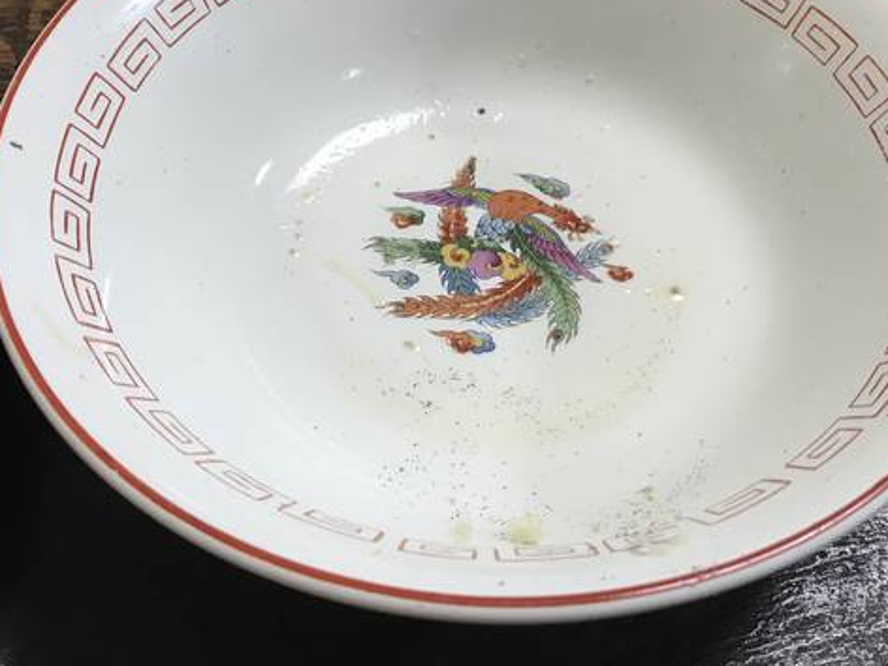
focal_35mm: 38
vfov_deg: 37.6
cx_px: 495
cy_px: 278
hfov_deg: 48.9
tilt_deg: -53.4
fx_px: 975
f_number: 1.8
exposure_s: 1/20
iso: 40
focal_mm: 3.99
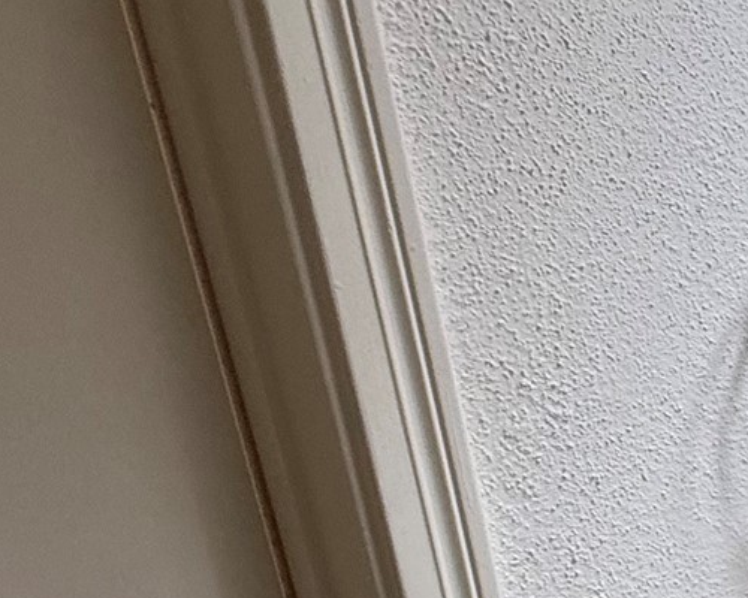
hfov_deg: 23.0
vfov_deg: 26.8
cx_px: 1260
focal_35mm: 56
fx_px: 1240
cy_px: 451
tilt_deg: -14.5
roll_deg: +0.6
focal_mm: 2.22
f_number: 2.2
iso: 160
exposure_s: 1/120
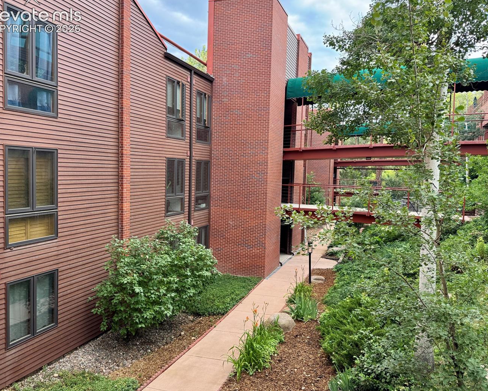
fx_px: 376
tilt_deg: -2.9
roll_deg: -1.2
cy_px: 189
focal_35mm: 26
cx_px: 249
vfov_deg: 54.9
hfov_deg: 66.0
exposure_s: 1/121
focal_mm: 6.76
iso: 64
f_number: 1.78
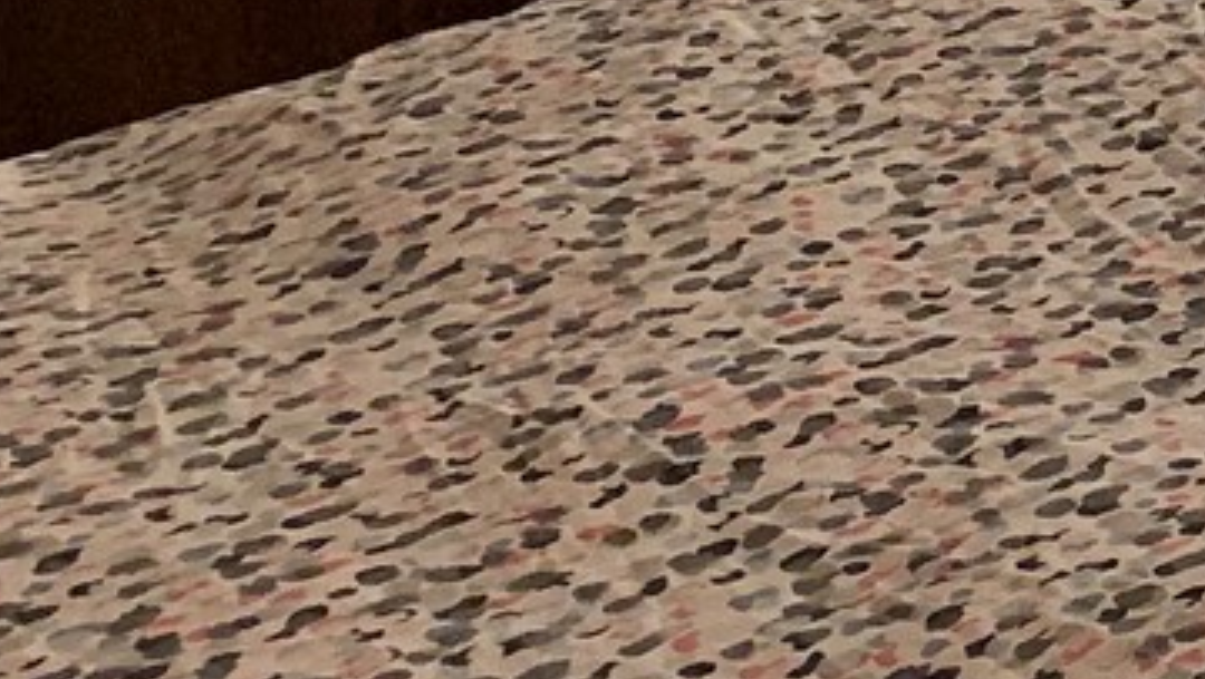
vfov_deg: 7.6
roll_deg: +1.4
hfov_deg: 12.1
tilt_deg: -16.2
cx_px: 2624
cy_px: -799
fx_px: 4828
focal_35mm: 151
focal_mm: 4.25
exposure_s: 1/50
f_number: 1.8
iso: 400
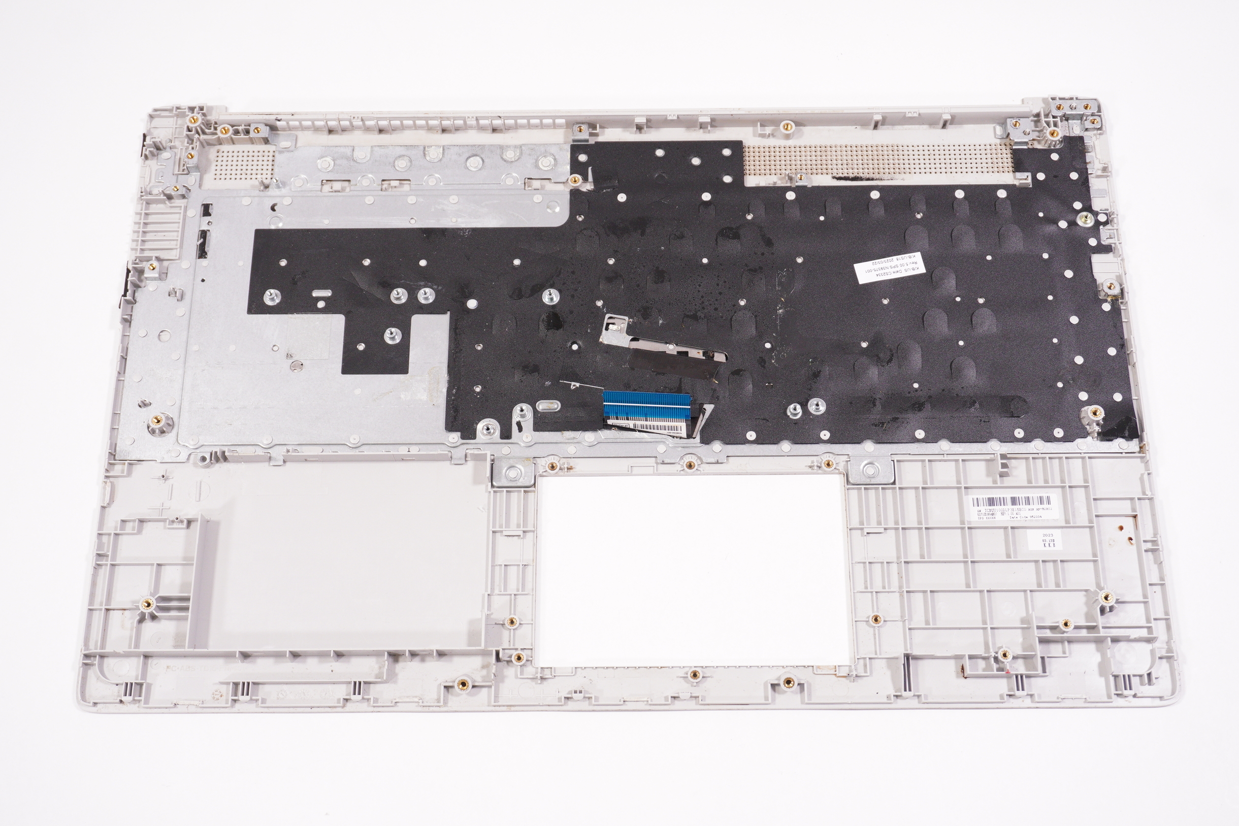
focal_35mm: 43
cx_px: 625
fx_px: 1480
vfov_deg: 31.2
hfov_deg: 45.4
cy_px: 416
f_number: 5.6
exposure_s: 1/160
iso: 800
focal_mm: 28
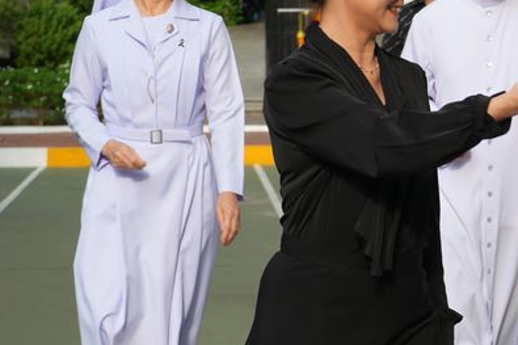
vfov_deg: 5.7
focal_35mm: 239
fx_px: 3441
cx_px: 577
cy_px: 176
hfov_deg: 8.5
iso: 100
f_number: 5.6
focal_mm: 63
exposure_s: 1/125
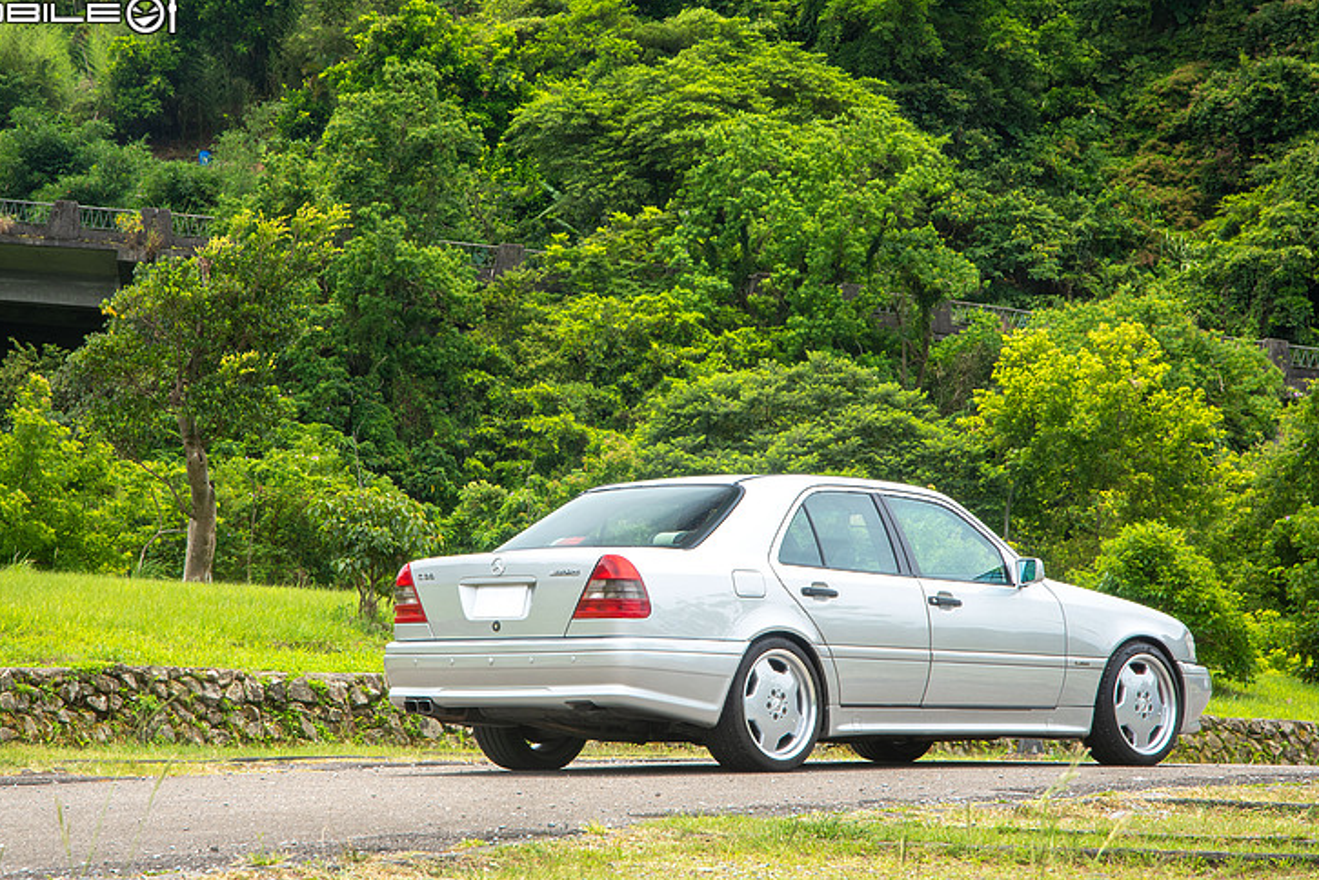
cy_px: 454
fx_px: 4142
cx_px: 626
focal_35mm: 113
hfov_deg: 18.1
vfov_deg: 12.1
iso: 200
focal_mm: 105
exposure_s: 1/100
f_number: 5.6
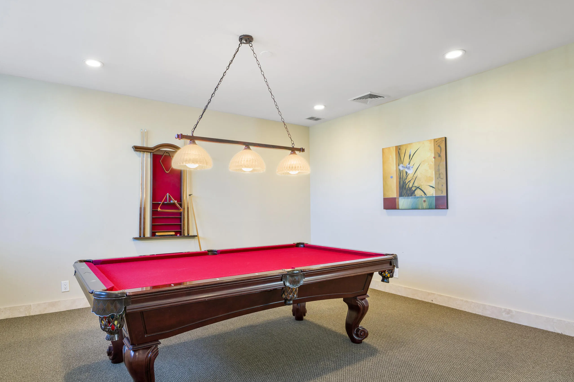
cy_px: 202
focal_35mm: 20
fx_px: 319
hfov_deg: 83.6
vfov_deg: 61.9
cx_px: 251
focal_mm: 17
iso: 250
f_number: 9.5
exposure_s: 1/4
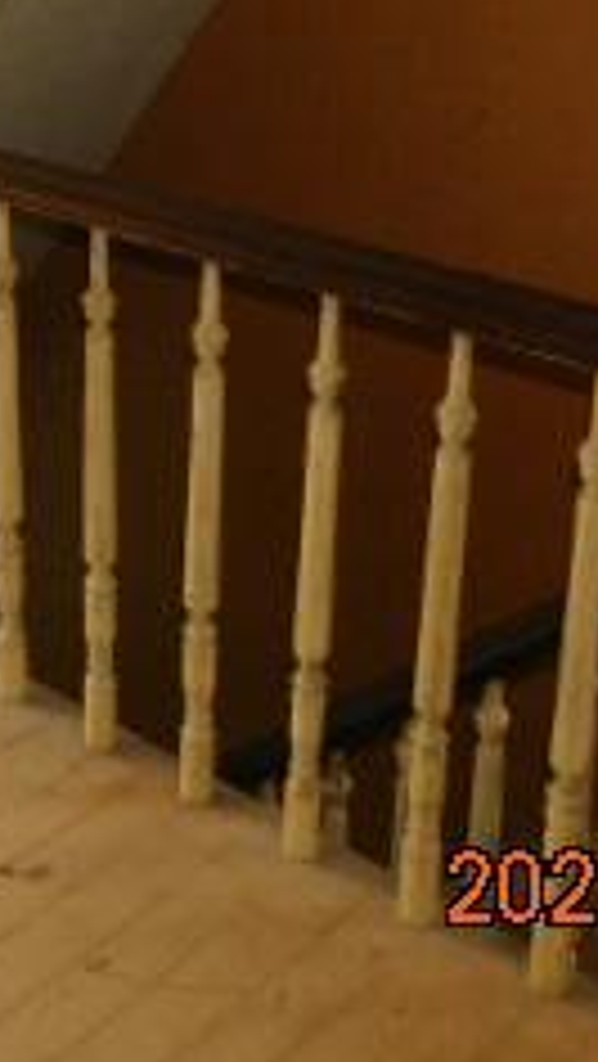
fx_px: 1914
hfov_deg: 17.2
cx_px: -58
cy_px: 36
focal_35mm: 68
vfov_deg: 29.2
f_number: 3
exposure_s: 1/30
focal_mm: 4
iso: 200
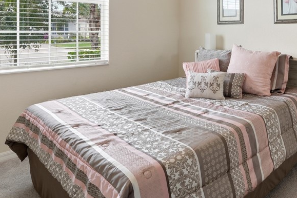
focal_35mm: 30
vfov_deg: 41.3
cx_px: 195
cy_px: 33
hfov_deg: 60.6
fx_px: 247
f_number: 9
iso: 200
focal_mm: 16
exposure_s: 1/80
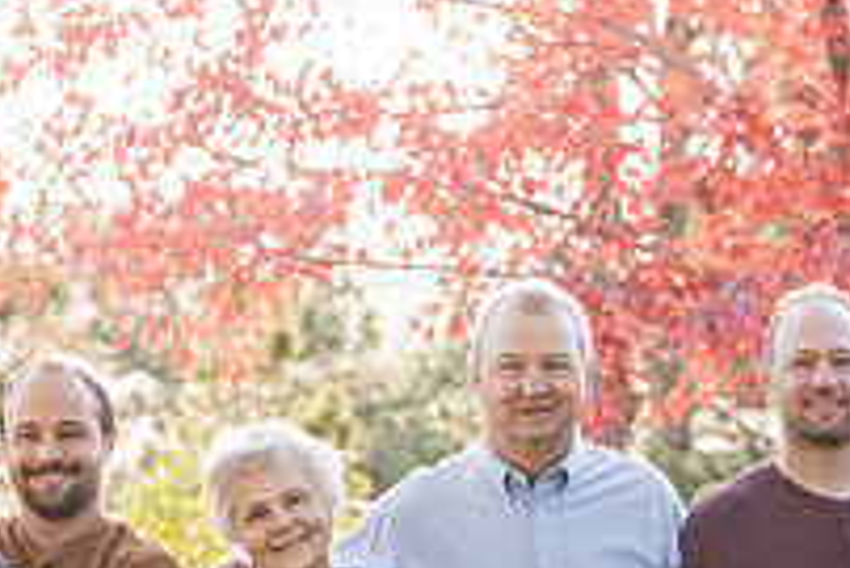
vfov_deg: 5.4
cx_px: 610
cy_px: 557
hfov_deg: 8.1
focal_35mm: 255
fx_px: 6025
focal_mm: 89
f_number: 5
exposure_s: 1/250
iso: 2000
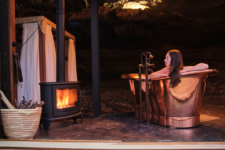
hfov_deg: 58.7
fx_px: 200
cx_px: 112
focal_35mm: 32
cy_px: 75
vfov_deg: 41.1
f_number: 2.8
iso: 800
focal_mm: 21.3
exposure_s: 1/15
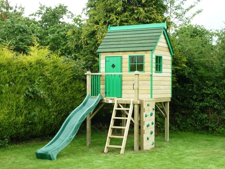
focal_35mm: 60
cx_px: 112
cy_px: 84
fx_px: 390
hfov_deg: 32.2
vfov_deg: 24.4
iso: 80
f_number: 3.6
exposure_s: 1/60
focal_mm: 9.9
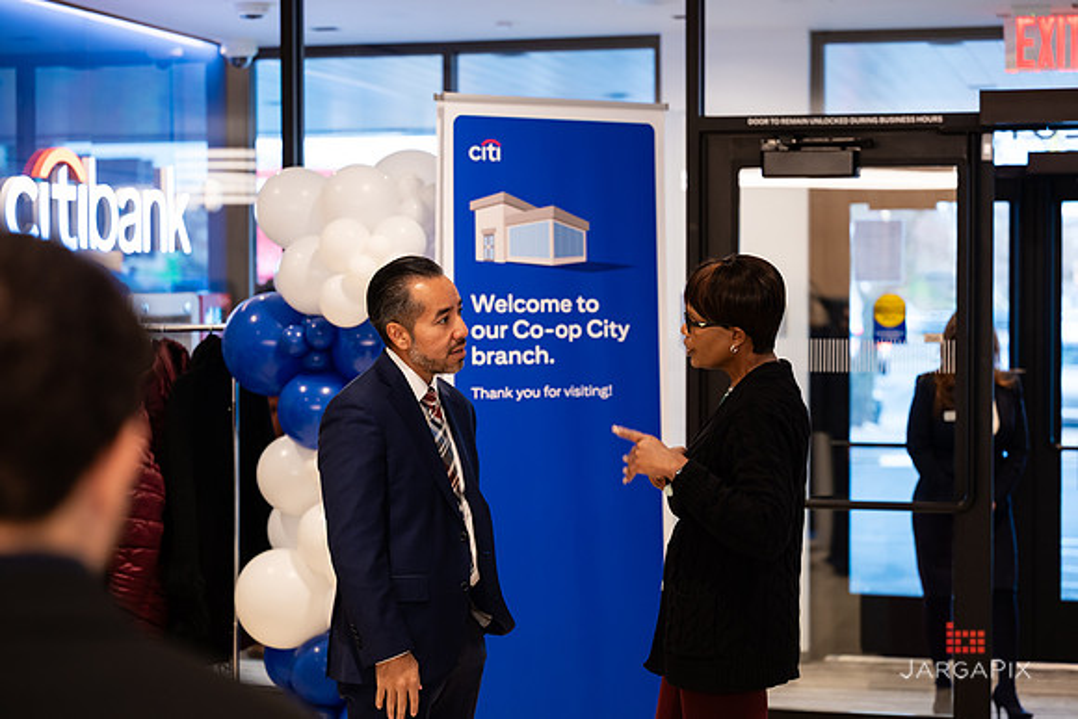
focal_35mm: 77
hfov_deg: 26.3
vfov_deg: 17.7
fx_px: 2306
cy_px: 360
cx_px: 539
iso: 800
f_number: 3.2
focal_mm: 77
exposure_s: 1/200
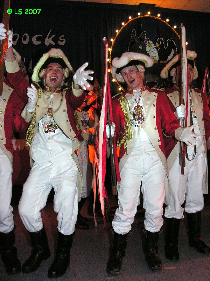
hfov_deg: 40.7
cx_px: 105
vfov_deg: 52.6
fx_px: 283
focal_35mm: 35
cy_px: 140
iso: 200
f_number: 4
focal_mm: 8.9
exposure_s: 1/60.1
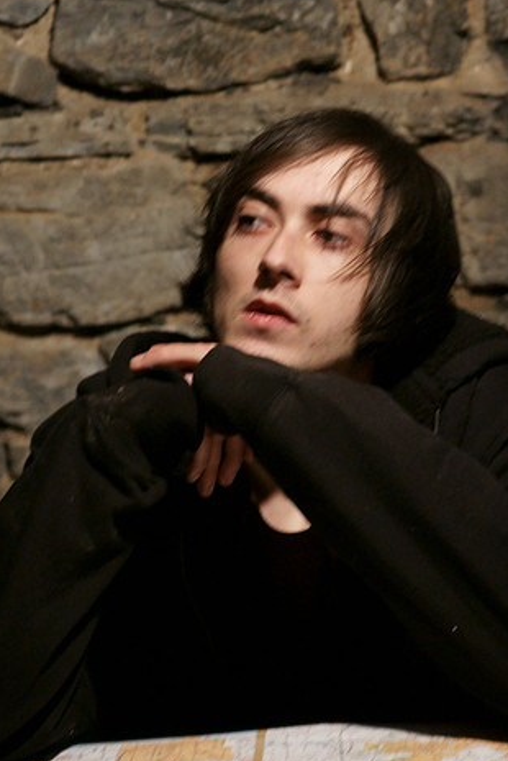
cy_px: 325
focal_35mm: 141
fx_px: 2972
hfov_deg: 9.8
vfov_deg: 14.6
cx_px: 288
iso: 1600
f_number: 3.2
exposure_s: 1/25
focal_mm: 75
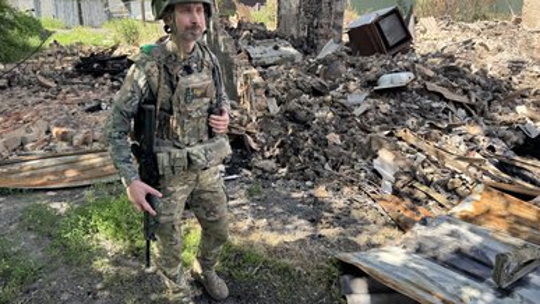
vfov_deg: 42.7
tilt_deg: -16.9
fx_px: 387
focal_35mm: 27
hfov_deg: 69.8
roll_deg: -0.7
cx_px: 272
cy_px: 120
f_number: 1.78
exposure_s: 1/888
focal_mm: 6.76
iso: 80
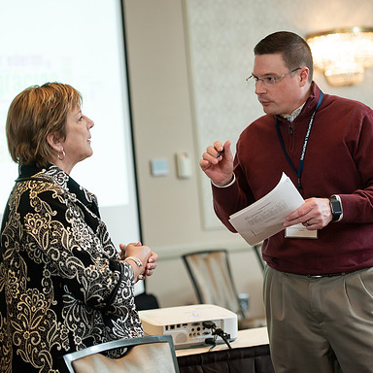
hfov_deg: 16.0
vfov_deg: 16.0
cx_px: 198
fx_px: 1329
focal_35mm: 109
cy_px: 187
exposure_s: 1/160
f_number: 3.2
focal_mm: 85
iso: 1250
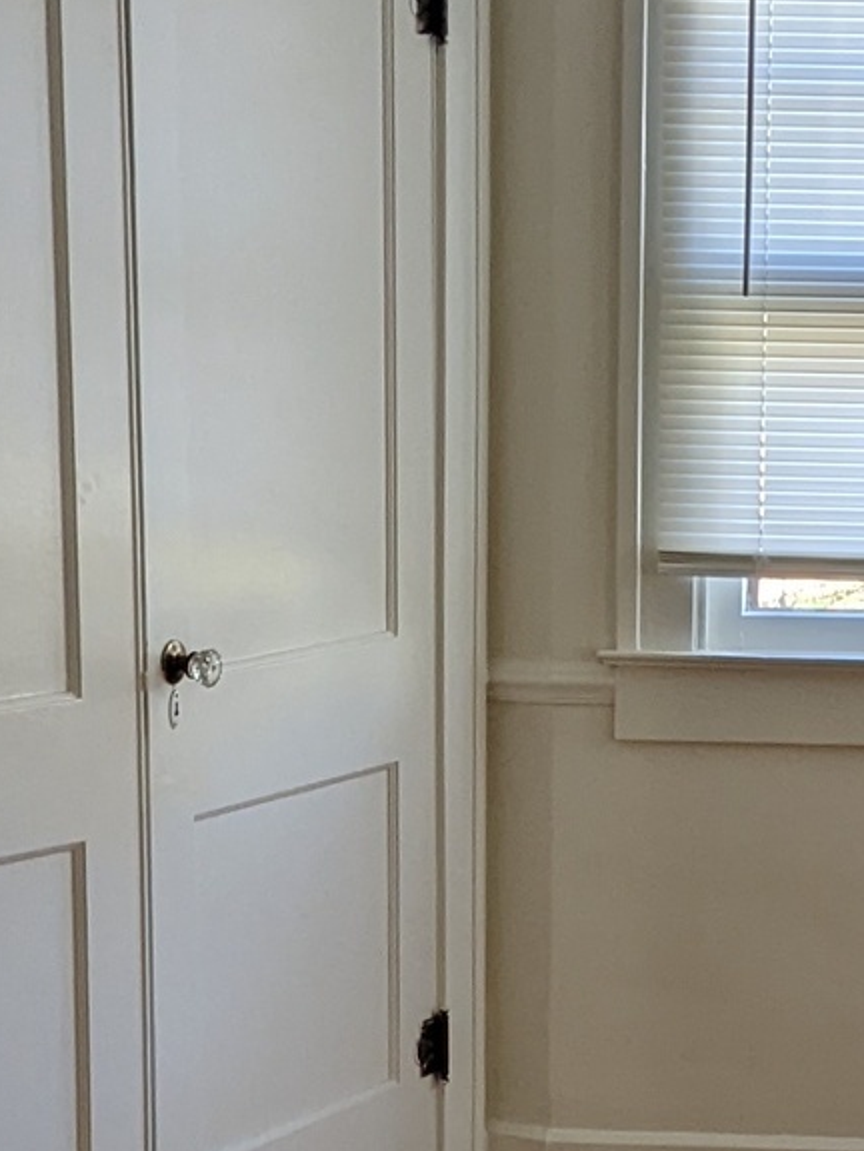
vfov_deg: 18.1
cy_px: 913
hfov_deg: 13.6
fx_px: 3594
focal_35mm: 108
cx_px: 676
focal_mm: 4.38
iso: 53
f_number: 1.73
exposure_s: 1/99.9
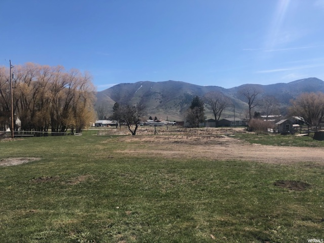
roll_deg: +2.5
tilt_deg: +0.7
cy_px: 122
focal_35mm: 28
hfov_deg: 63.4
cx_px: 162
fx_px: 262
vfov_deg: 49.7
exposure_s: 1/2208
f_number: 1.8
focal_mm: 4
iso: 20
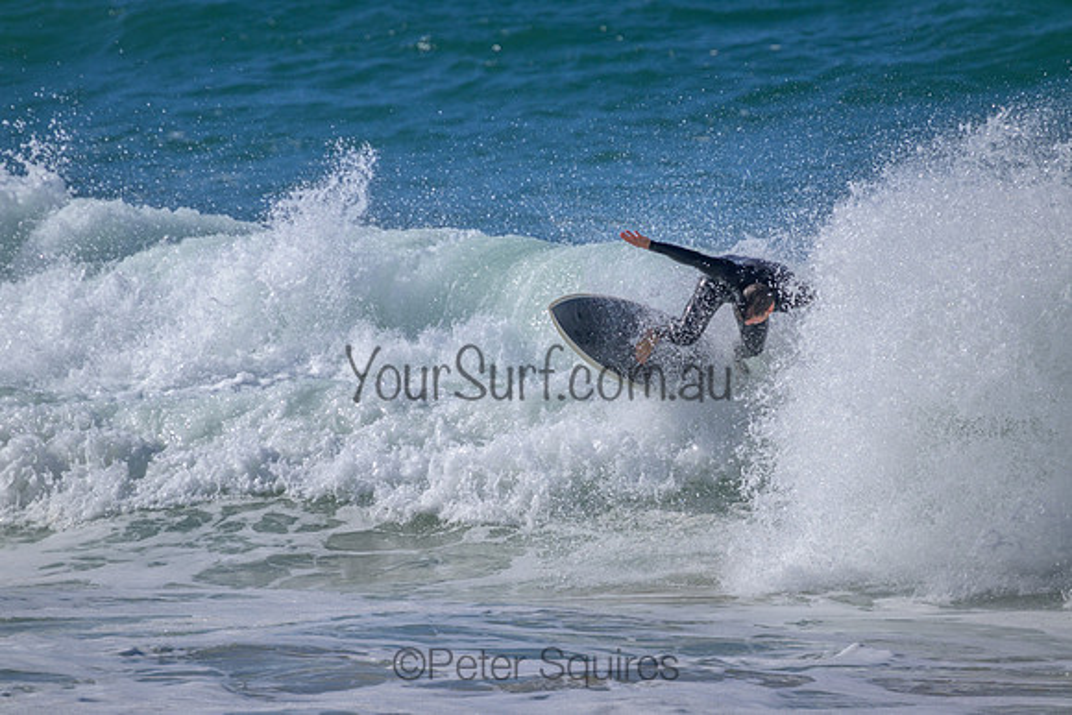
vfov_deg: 1.7
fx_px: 23827
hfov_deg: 2.6
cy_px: 358
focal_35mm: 800
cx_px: 536
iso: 640
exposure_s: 1/2000
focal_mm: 800
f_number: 11
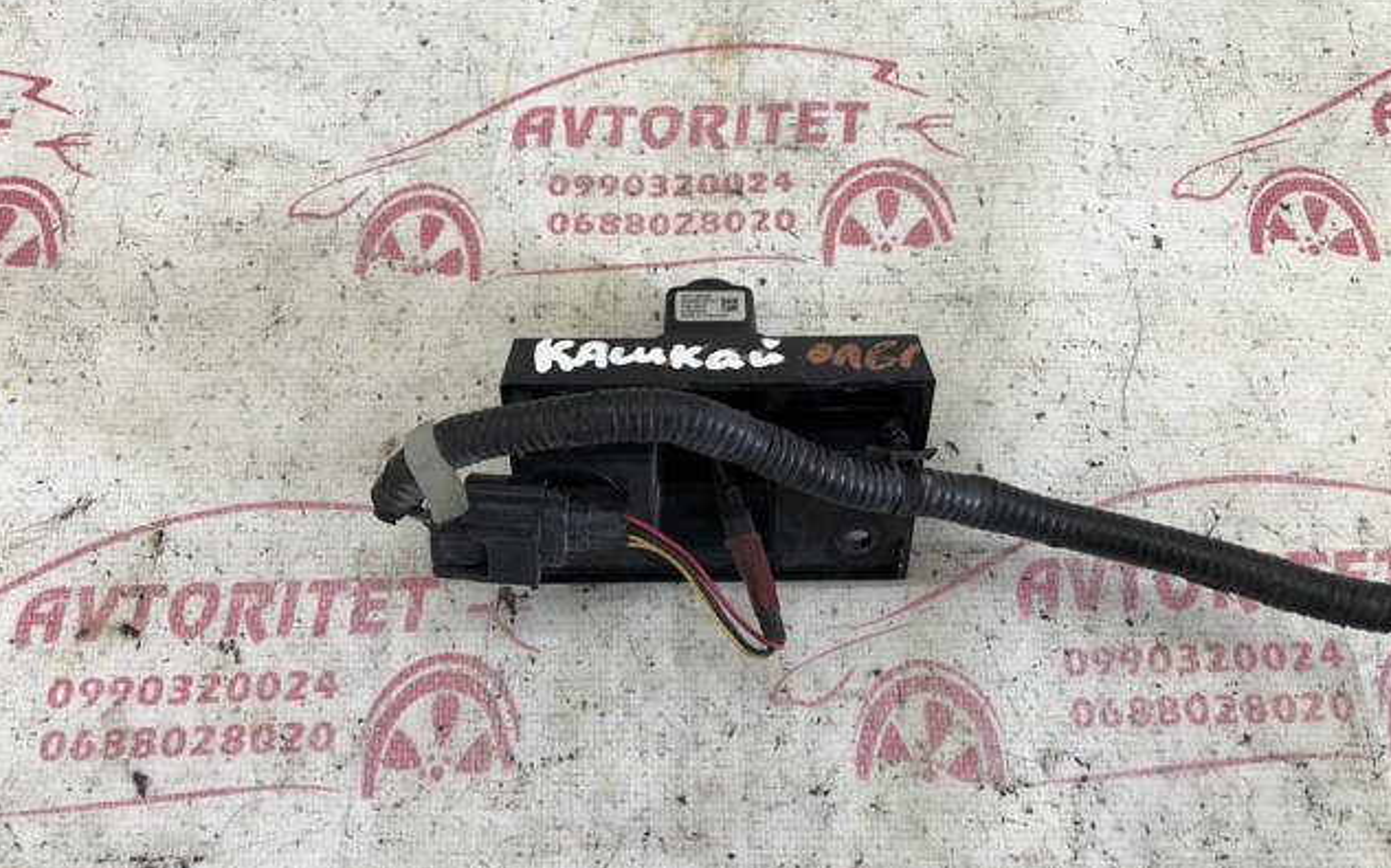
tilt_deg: -70.8
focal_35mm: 30
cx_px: 697
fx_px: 1137
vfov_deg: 41.7
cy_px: 372
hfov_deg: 62.9
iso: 40
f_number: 1.8
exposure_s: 1/33
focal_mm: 4
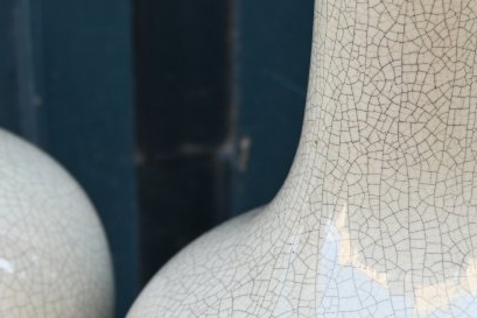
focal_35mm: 86
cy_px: 197
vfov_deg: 15.9
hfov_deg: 23.4
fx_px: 1136
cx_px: 114
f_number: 3.5
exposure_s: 1/250
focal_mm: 19.5
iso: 400
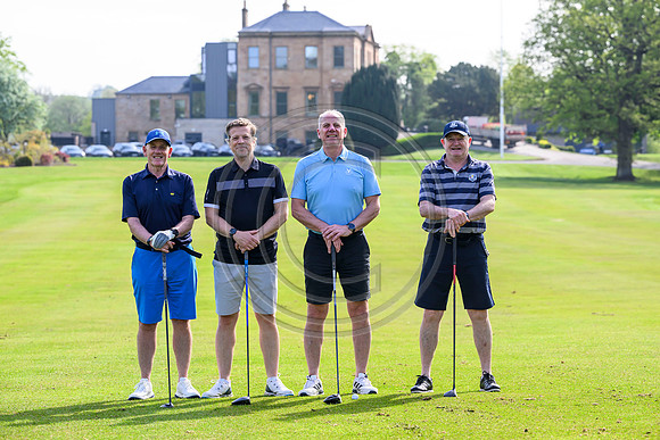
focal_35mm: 105
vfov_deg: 13.0
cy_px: 220
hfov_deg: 19.5
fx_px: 1925
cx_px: 330
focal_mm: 105
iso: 500
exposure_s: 1/1000
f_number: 5
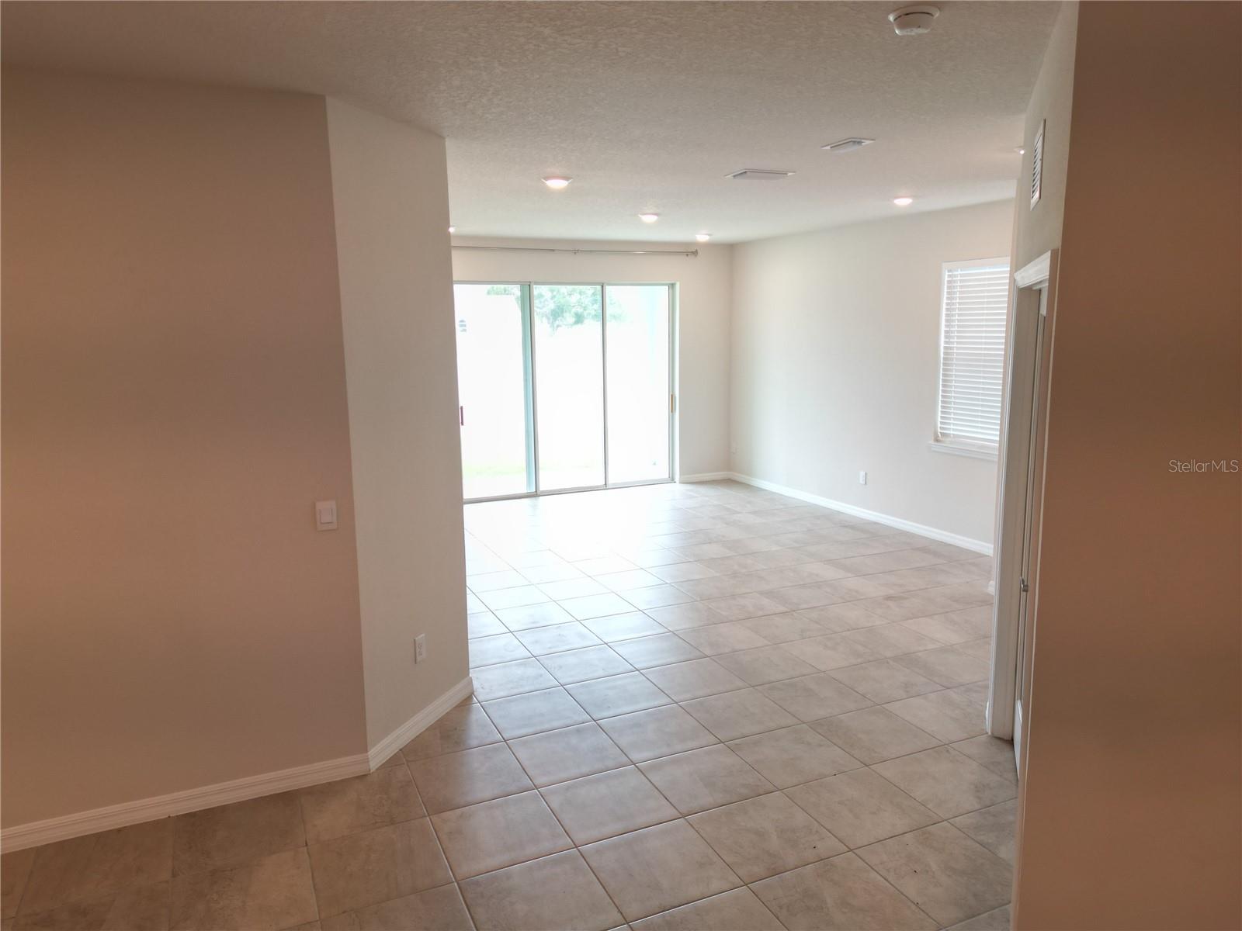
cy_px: 466
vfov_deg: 56.8
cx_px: 621
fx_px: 861
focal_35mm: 24
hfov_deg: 71.6
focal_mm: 6.72
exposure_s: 1/40
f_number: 1.7
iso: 100
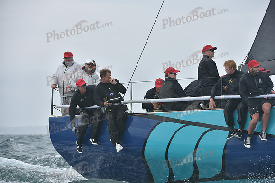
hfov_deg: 10.3
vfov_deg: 6.9
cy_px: 92
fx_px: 1528
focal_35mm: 200
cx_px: 138
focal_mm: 200
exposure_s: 1/1000
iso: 320
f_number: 5.6
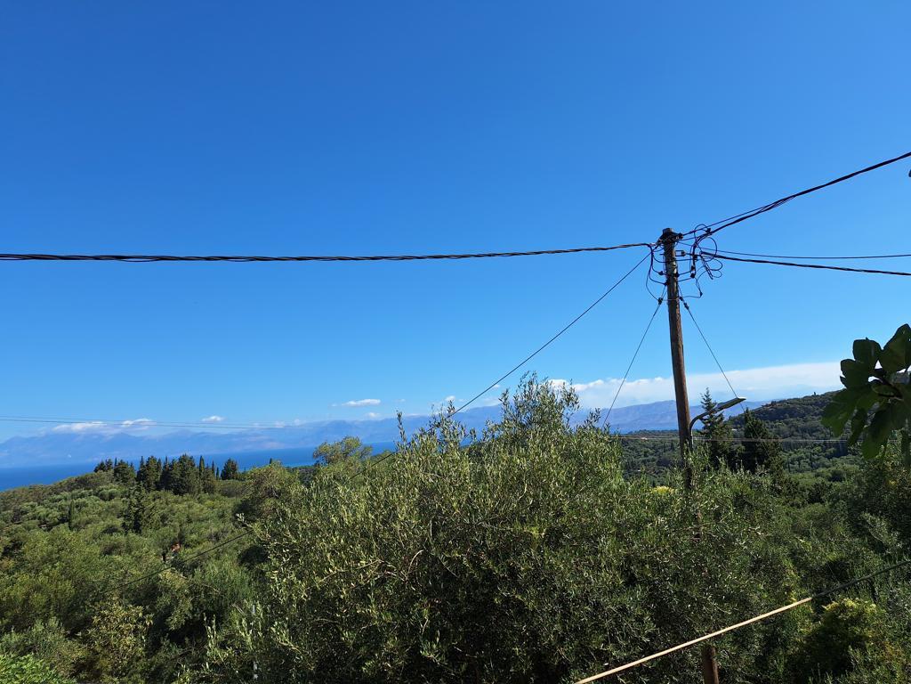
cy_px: 342
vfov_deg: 58.9
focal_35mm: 23
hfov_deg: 73.9
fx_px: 605
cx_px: 456
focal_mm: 5.54
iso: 40
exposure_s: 1/2611
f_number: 1.8
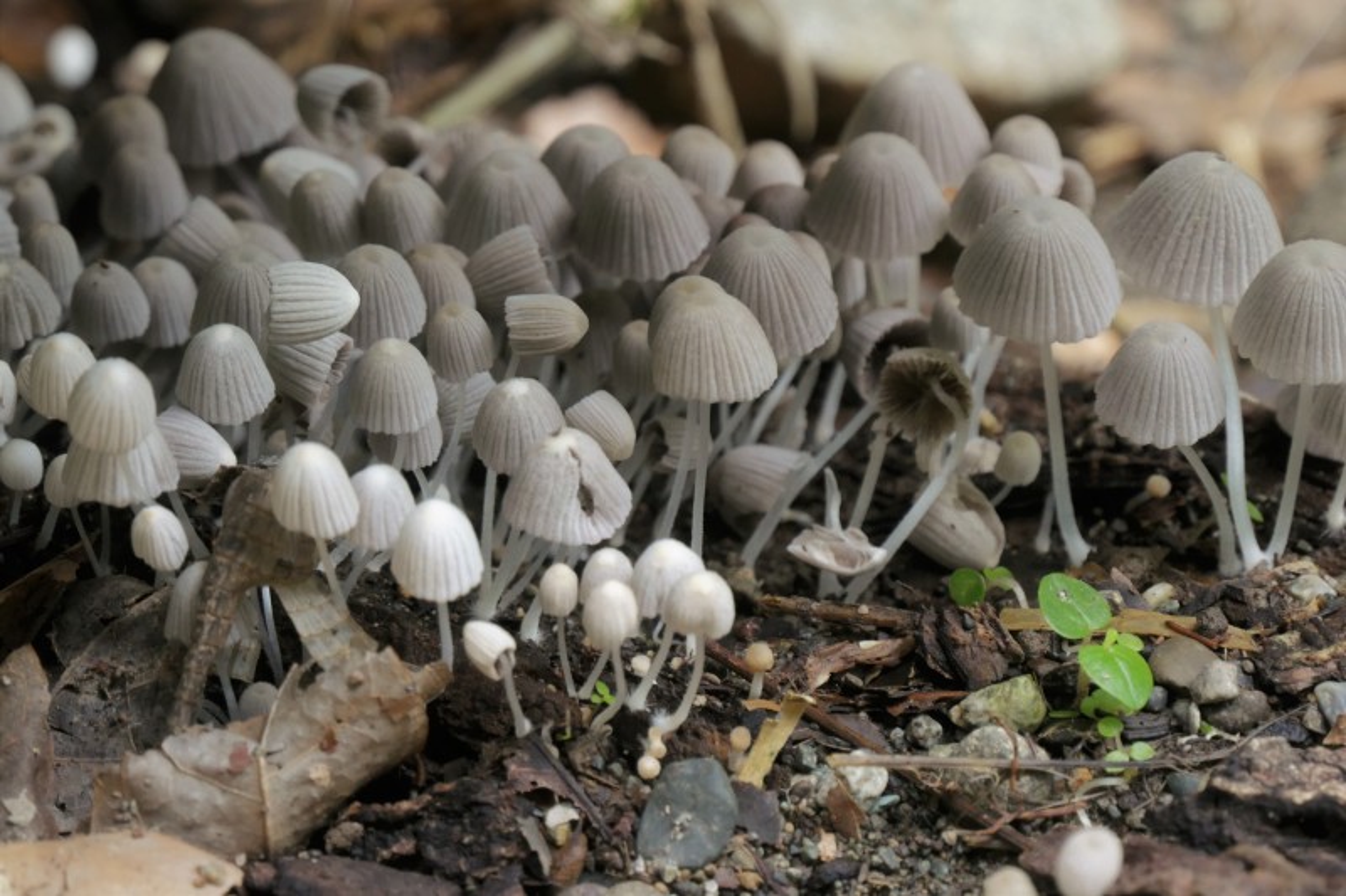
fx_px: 5457
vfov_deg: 9.4
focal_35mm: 146
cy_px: 448
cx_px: 673
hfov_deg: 14.1
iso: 800
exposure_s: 1/100
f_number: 5.8
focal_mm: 53.5
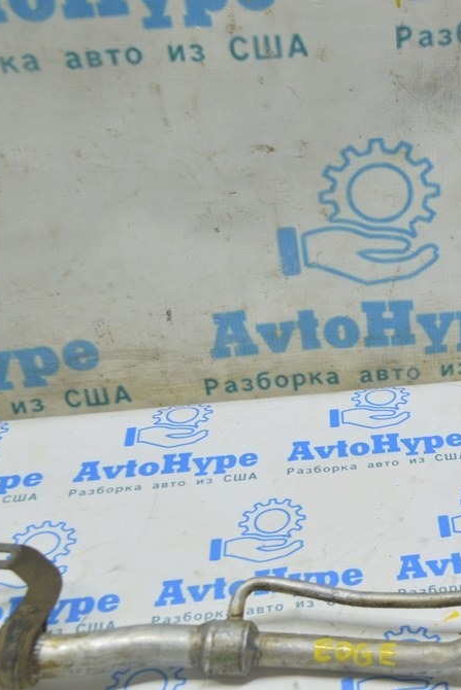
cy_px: 342
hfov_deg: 23.4
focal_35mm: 55
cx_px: 482
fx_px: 1056
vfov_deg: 36.2
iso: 400
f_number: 5.6
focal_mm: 24
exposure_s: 1/20
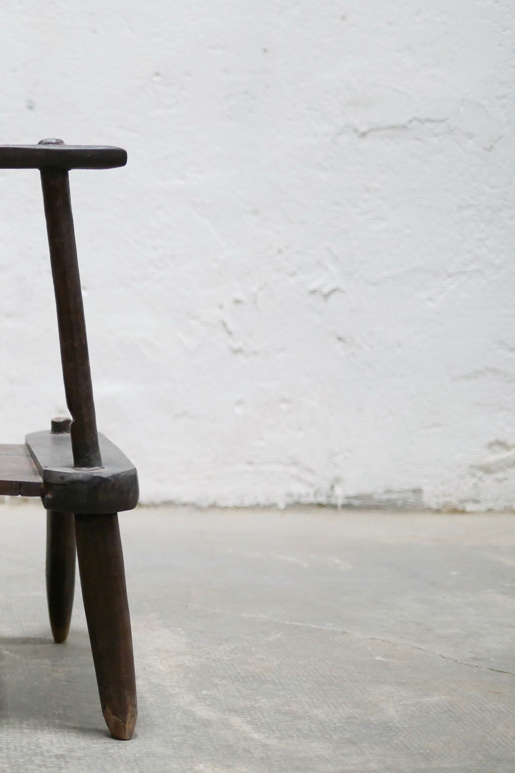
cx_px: -69
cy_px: 414
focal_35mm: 63
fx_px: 1352
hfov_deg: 20.4
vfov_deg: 31.9
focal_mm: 20
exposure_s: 1/60
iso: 1600
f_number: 1.7
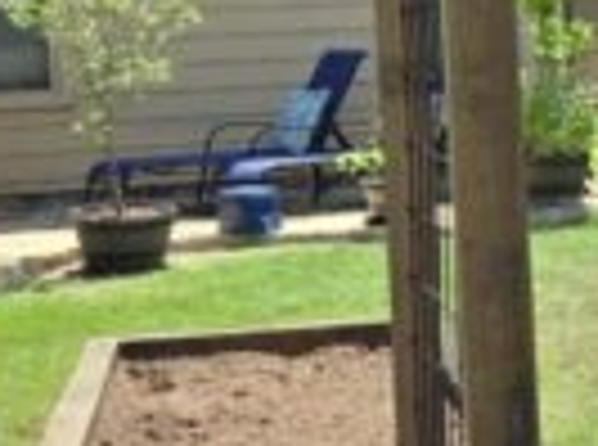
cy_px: 131
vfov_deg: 13.2
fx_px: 1912
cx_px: 800
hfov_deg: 16.7
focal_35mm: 111
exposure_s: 1/1350
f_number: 1.8
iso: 25
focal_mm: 5.4
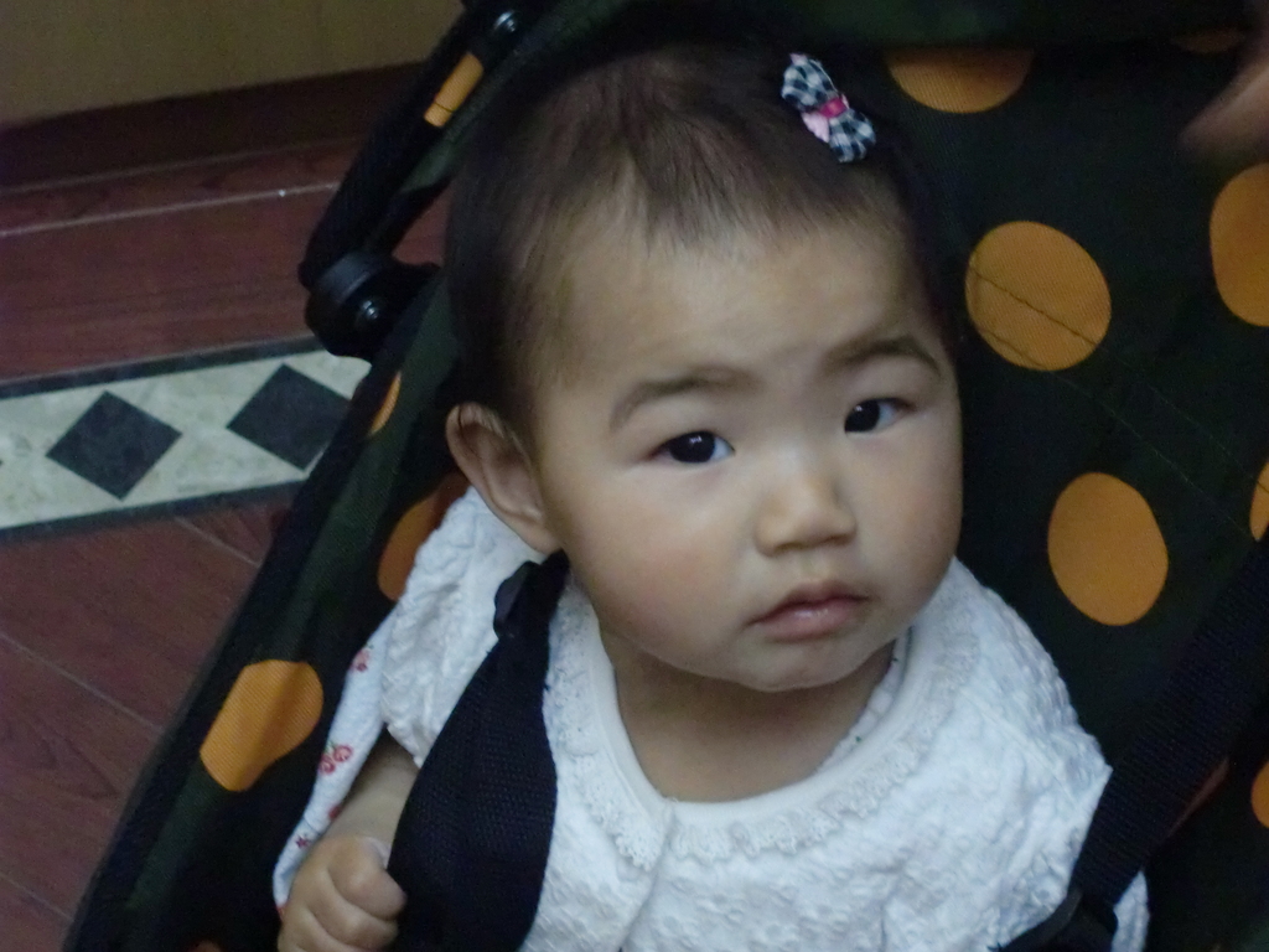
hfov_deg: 22.0
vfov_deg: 16.6
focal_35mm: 89
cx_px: 634
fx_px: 3263
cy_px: 476
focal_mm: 15.7
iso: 1600
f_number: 4.8
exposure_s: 1/25
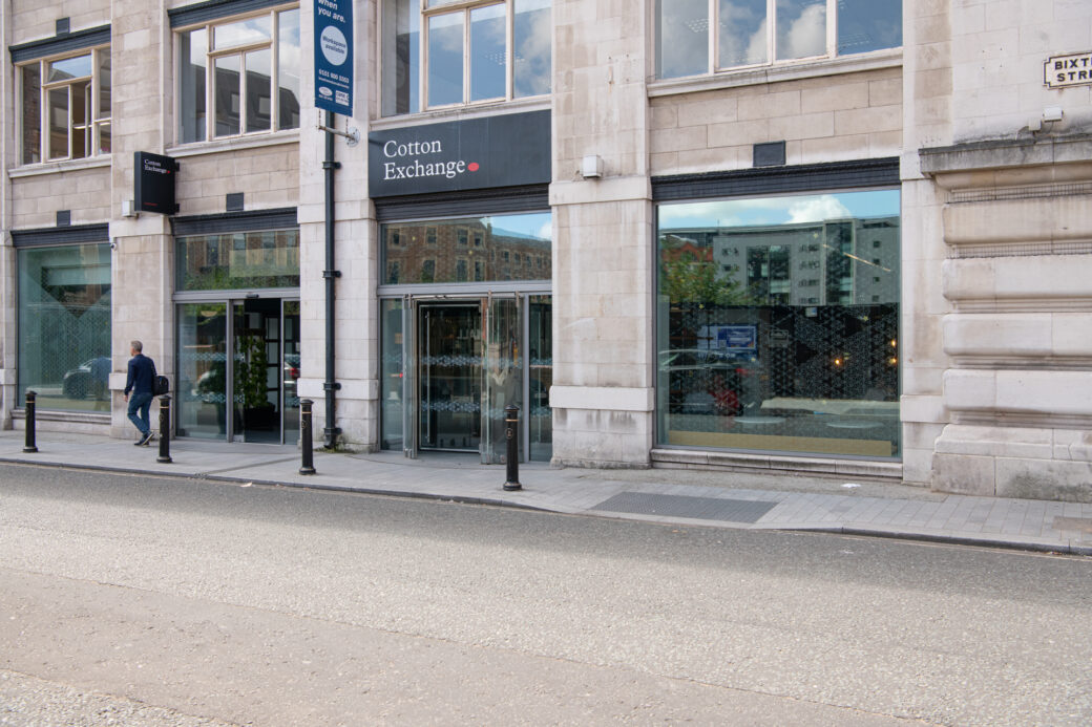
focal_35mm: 32
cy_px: 364
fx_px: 970
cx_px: 546
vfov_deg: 41.1
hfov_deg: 58.7
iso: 200
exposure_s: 1/125
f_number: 8
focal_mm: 32
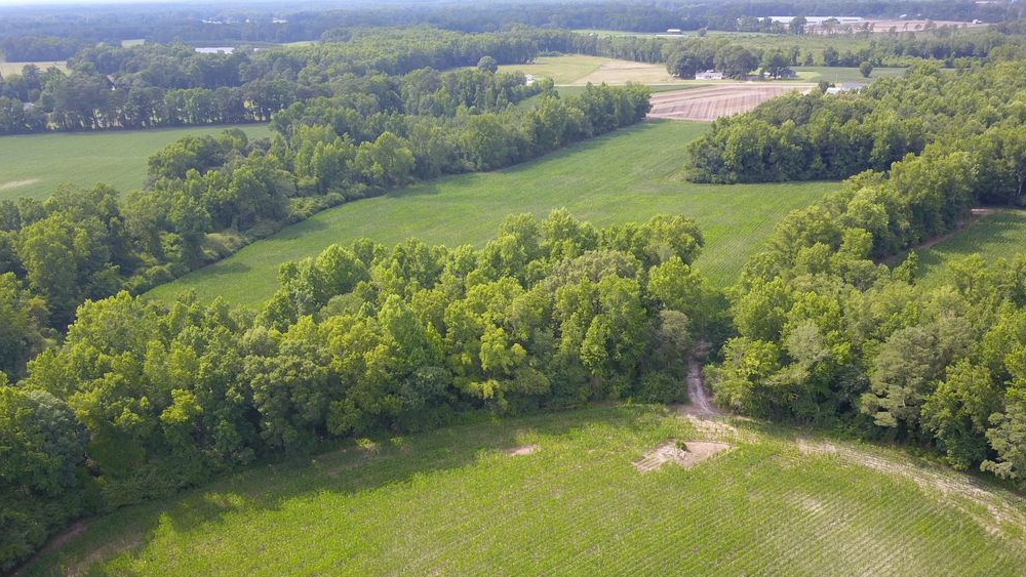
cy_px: 377
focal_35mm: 29
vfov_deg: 39.8
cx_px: 511
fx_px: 789
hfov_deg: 66.1
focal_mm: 4.73
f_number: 2.2
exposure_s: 1/351
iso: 100
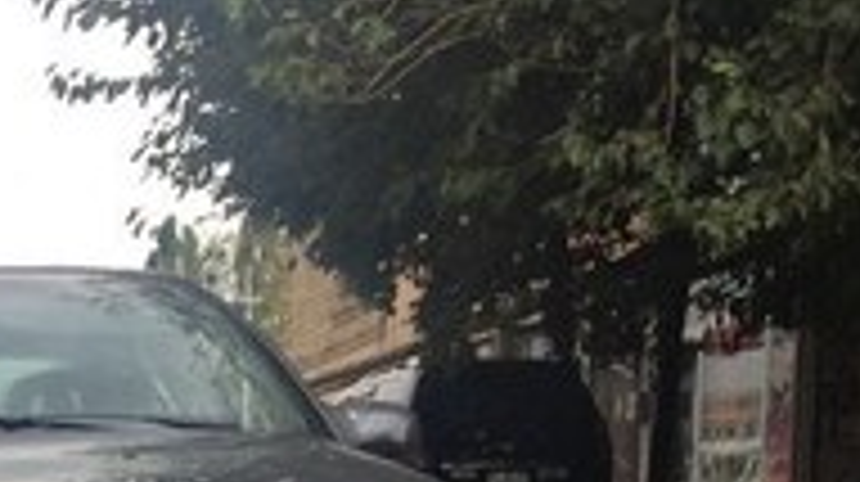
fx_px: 1868
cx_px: 59
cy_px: 964
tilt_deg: -11.2
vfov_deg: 12.8
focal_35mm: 82
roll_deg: +3.3
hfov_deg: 25.0
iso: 40
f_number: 2.2
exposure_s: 1/100
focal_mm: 4.15
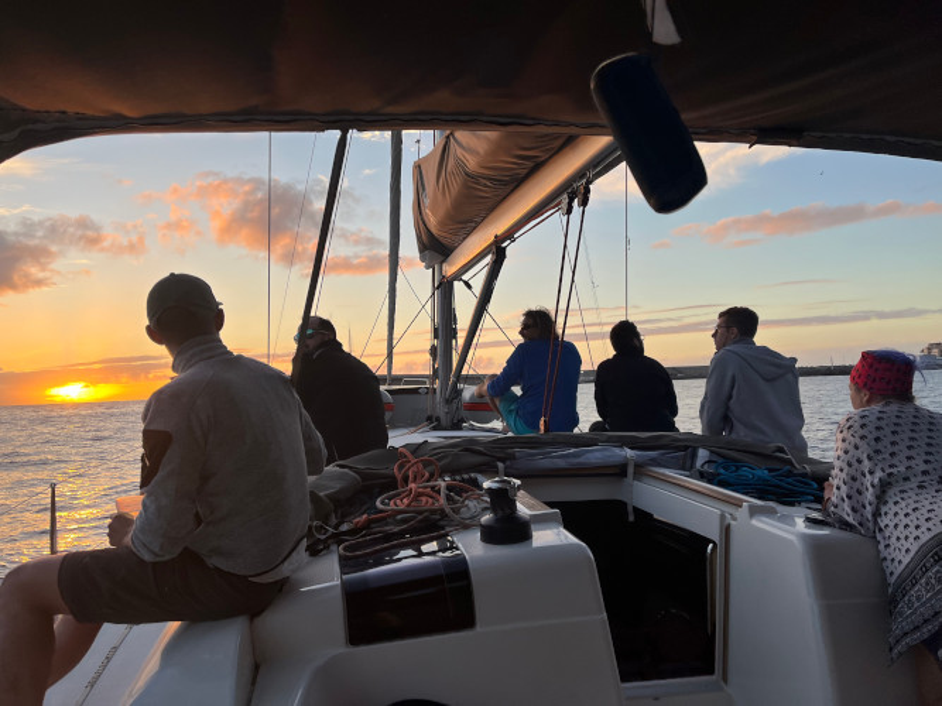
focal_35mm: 26
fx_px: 707
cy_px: 353
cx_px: 471
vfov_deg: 53.0
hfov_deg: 67.3
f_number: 1.6
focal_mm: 5.1
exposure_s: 1/680
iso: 50
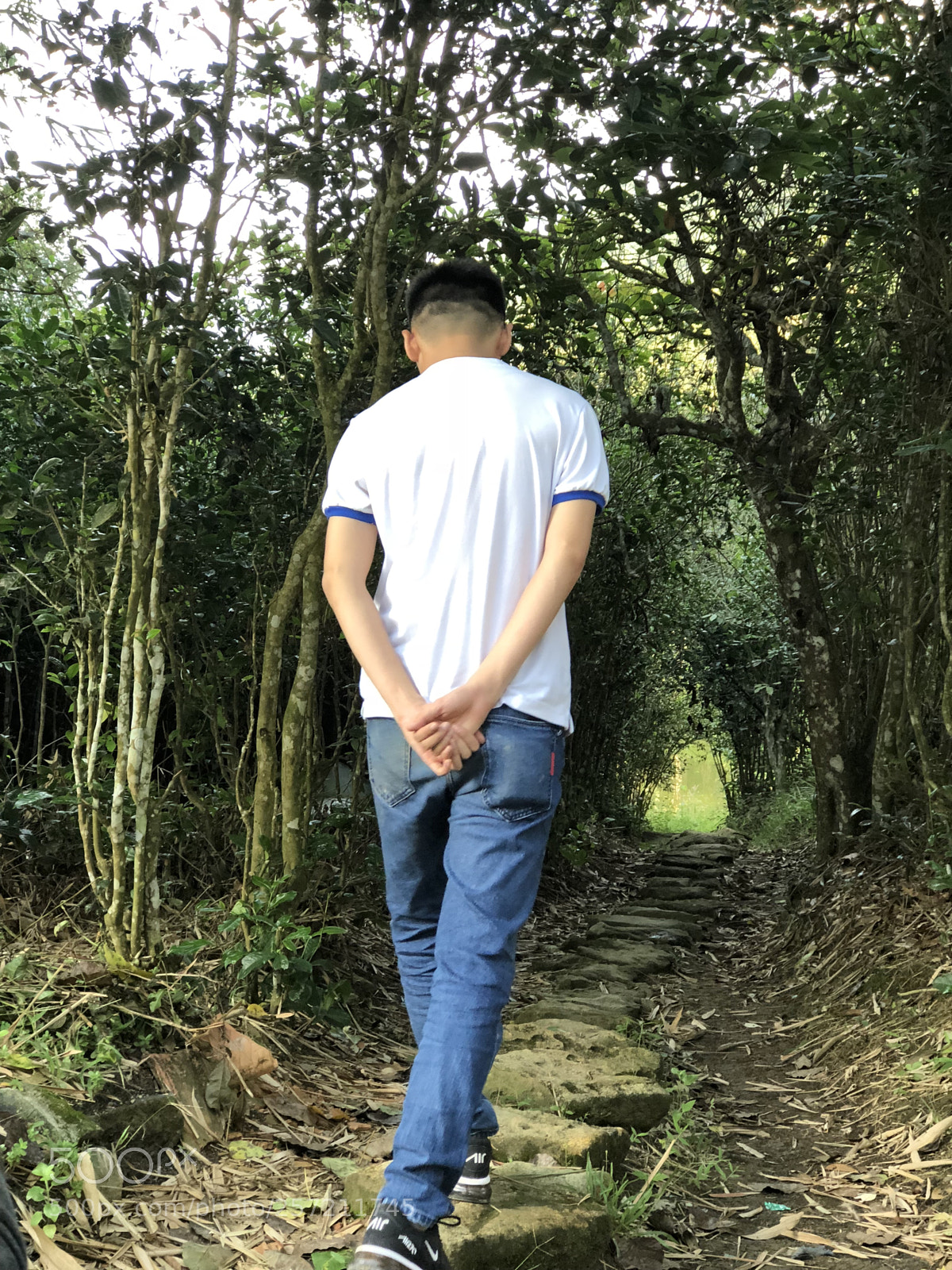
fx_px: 2090
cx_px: 476
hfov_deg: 25.7
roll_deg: -2.7
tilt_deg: -6.0
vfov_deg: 33.8
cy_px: 635
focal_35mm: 57
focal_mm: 6.6
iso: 80
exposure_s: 1/60
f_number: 2.8
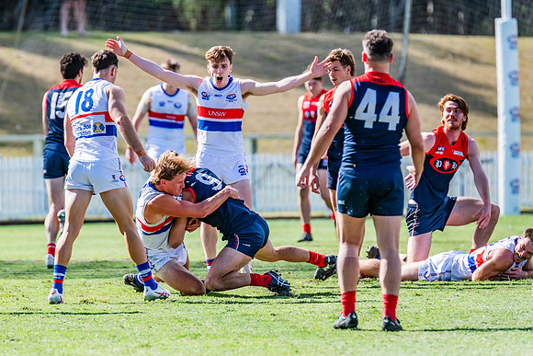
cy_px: 201
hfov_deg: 4.3
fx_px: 7022
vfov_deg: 2.9
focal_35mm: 474
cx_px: 232
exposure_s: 1/2000
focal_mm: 420
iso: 800
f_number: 5.6
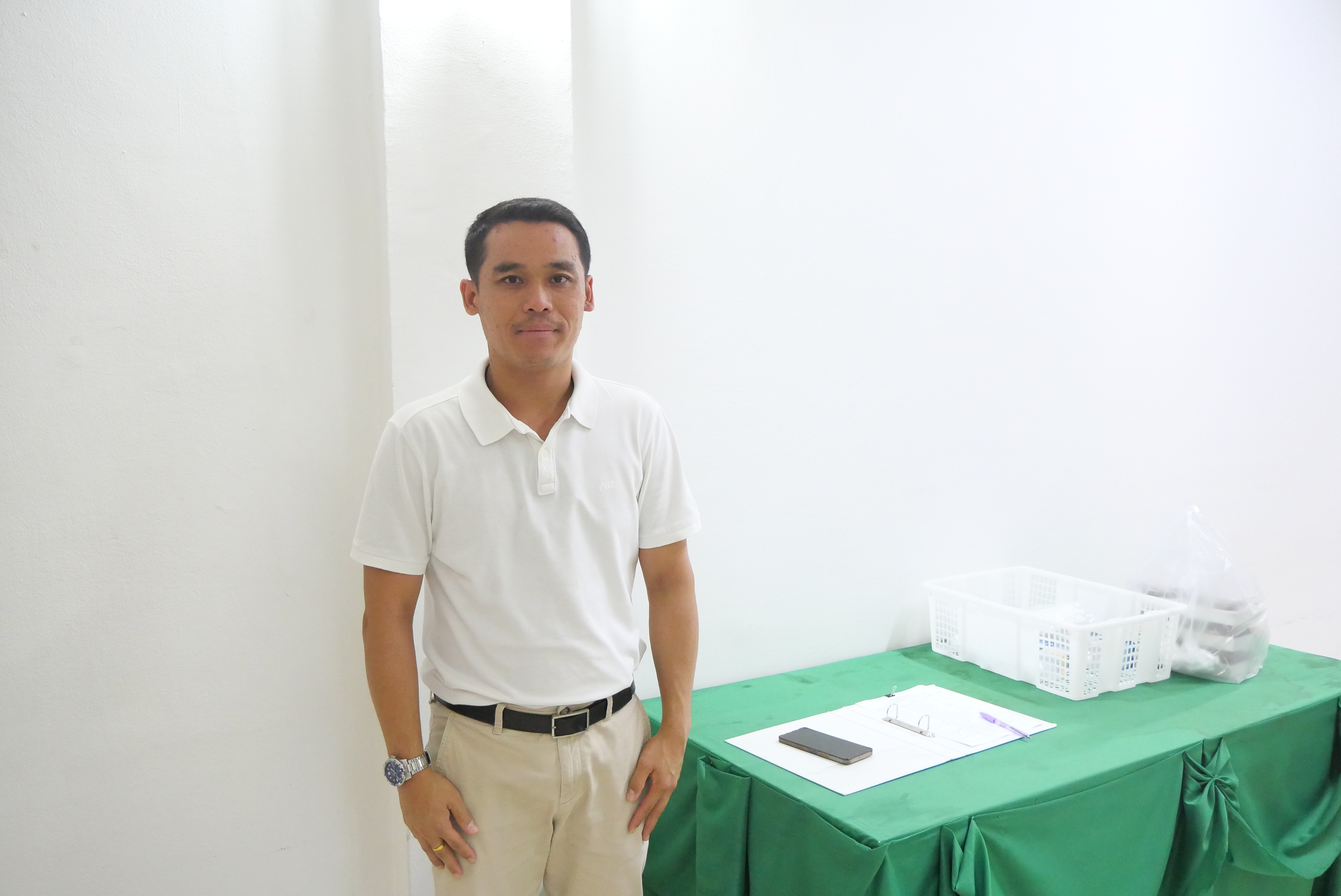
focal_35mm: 31
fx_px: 1155
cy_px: 448
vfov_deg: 42.4
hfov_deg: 60.3
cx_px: 670
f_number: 4.5
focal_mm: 15
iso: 3200
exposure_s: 1/25
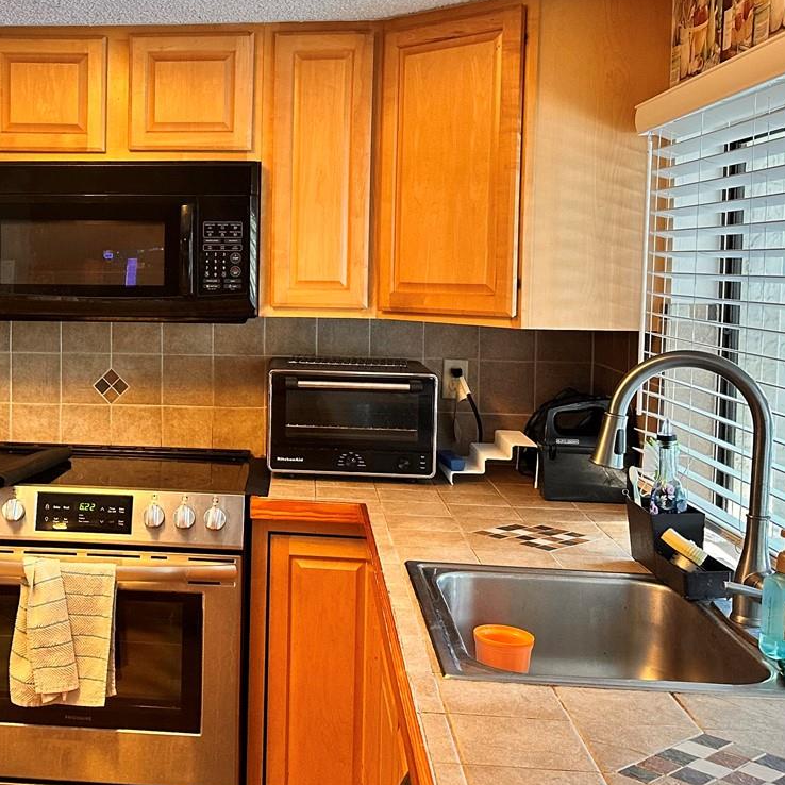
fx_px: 1180
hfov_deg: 35.7
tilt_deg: -2.1
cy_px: 310
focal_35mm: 46
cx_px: 170
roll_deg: -1.0
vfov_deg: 36.6
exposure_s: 1/60
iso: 250
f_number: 1.78
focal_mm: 6.86
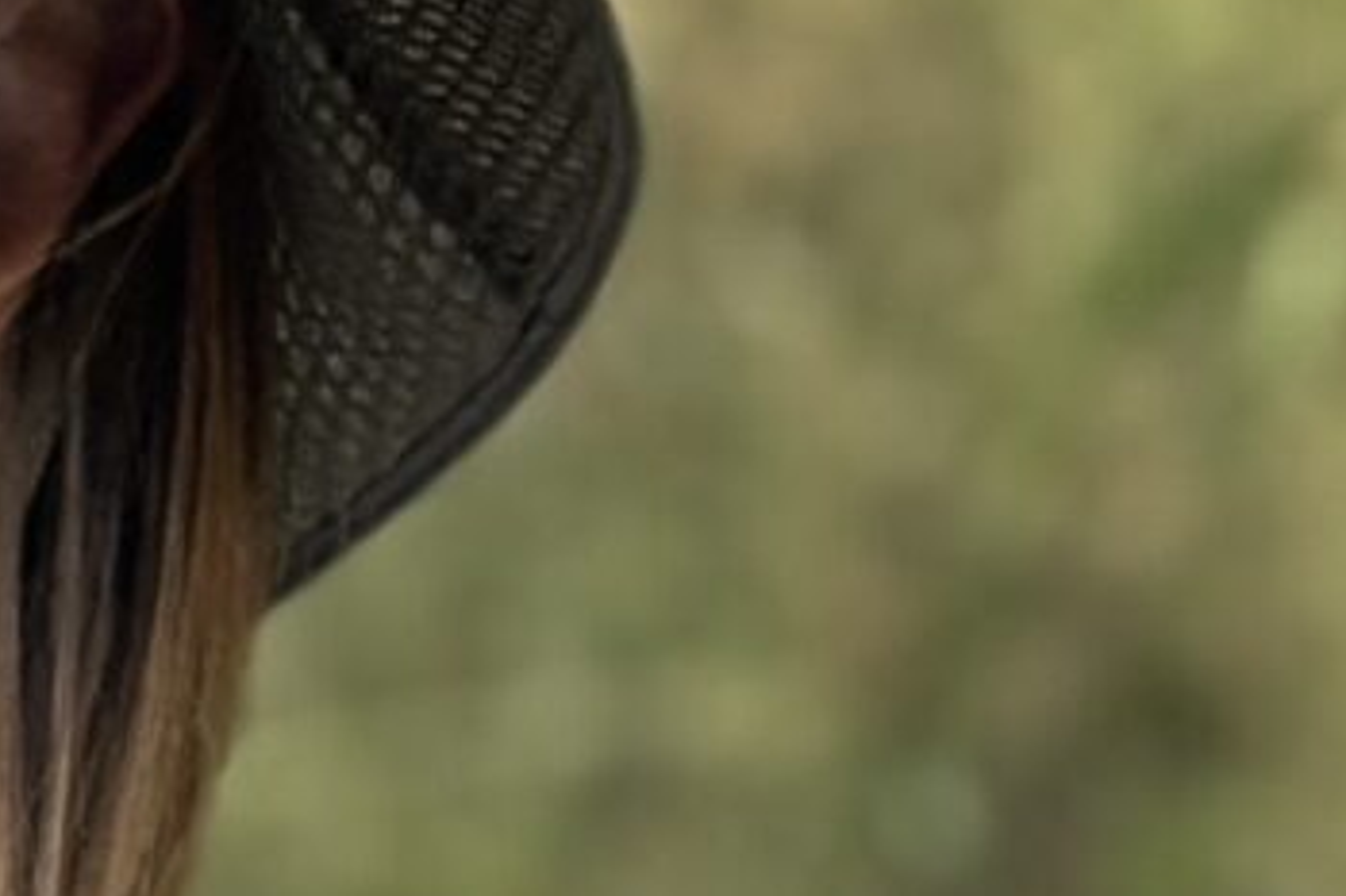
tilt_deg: +5.9
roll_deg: -0.4
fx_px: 14499
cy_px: -361
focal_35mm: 388
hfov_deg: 5.2
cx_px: -1631
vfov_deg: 3.5
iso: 80
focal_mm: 6.86
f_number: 1.78
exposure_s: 1/1009
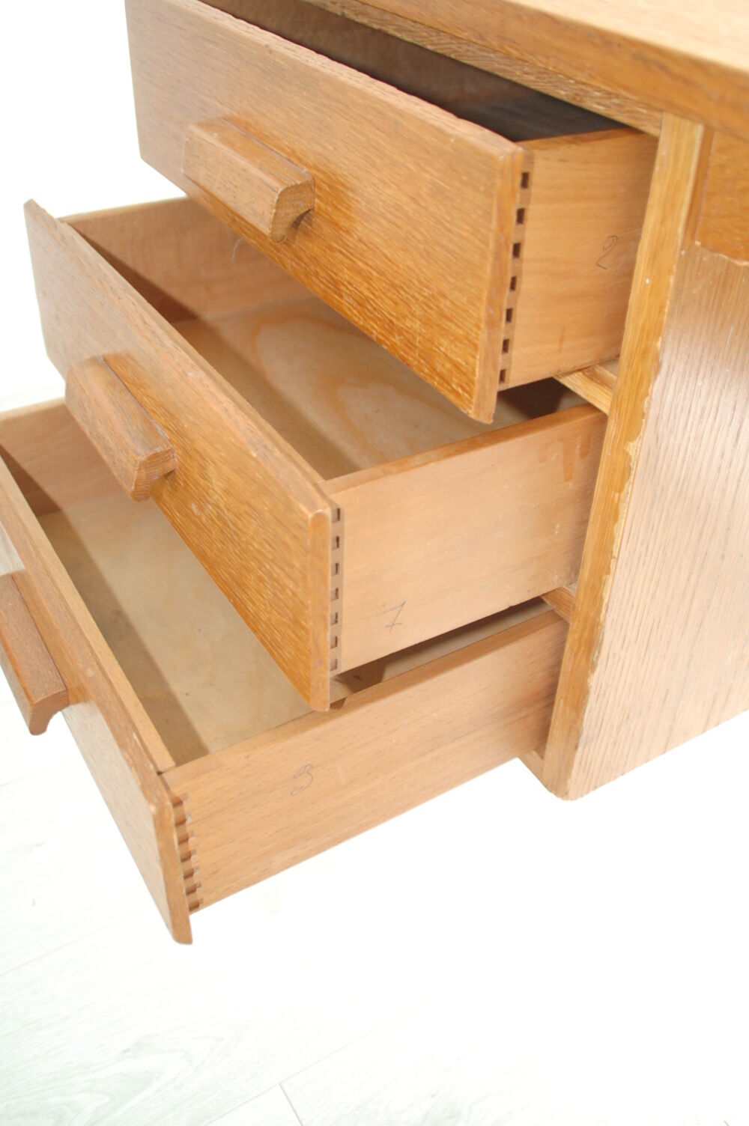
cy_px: 563
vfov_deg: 57.3
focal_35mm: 33
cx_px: 374
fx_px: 1032
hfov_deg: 39.9
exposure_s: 1/6
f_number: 3.5
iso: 400
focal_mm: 22
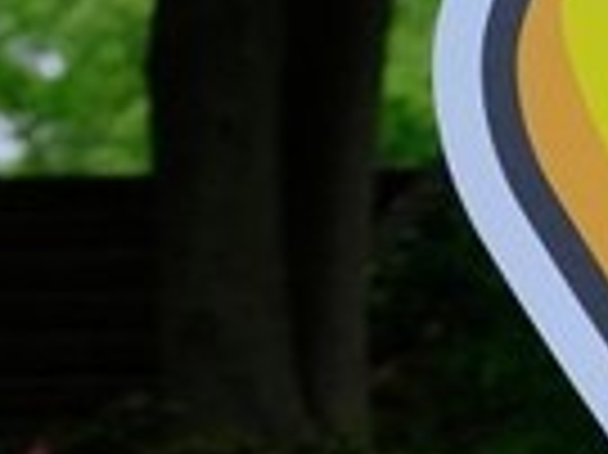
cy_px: 1259
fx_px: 7949
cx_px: 757
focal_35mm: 453
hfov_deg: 4.4
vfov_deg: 3.2
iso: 640
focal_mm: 35
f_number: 2
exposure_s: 1/2700
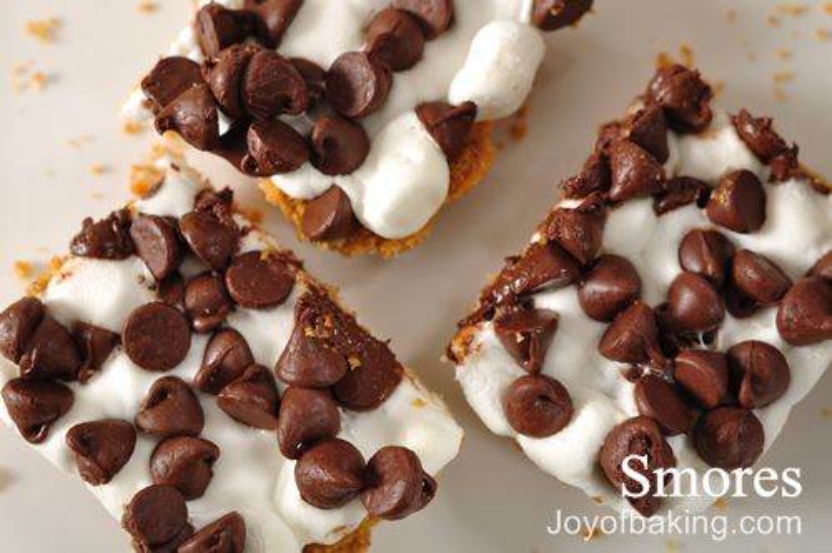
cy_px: 276
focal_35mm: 42
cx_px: 416
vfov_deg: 31.8
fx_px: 969
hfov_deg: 46.5
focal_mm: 28
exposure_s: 1/125
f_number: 5.6
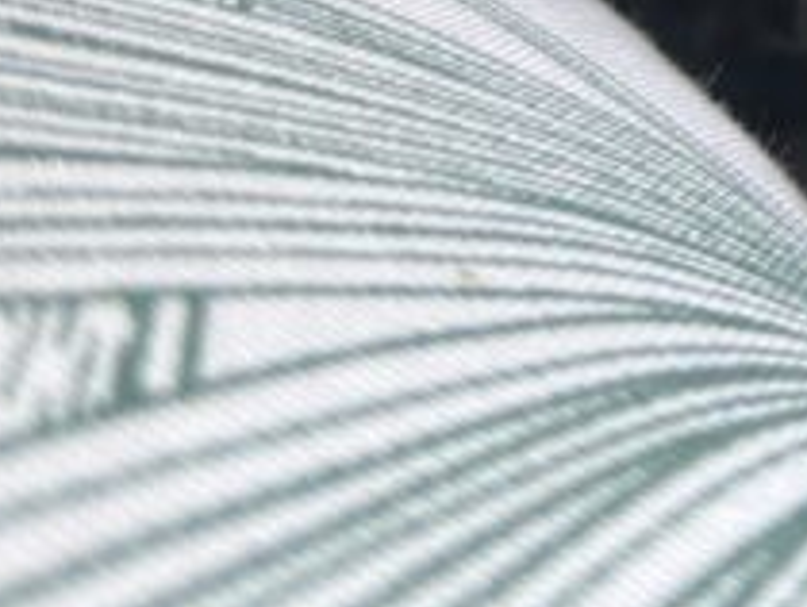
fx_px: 2731
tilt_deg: -2.1
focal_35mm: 117
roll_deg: -1.0
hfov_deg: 15.4
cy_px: -711
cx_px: 1230
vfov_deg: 11.2
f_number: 1.78
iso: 64
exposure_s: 1/120
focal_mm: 6.76
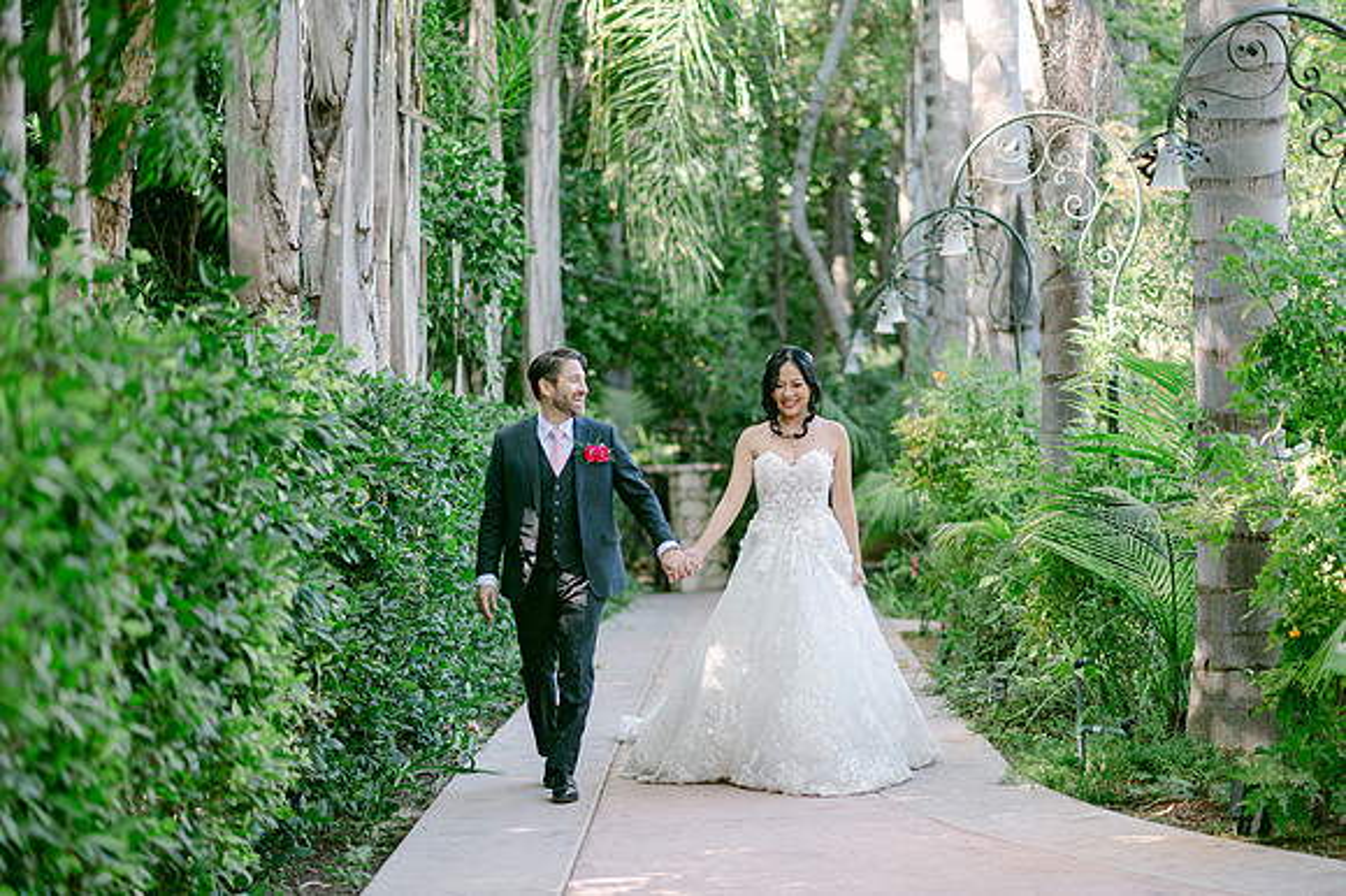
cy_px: 448
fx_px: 3176
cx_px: 673
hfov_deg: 23.9
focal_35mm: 85
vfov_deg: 16.1
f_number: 2
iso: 140
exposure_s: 1/125
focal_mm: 85
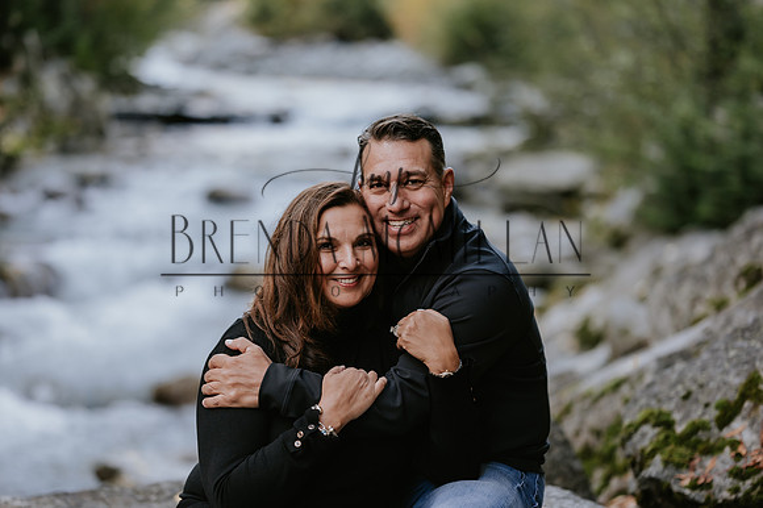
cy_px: 254
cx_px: 382
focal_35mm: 85
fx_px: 1800
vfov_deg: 16.1
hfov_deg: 23.9
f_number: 1.8
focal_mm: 85
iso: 500
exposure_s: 1/800
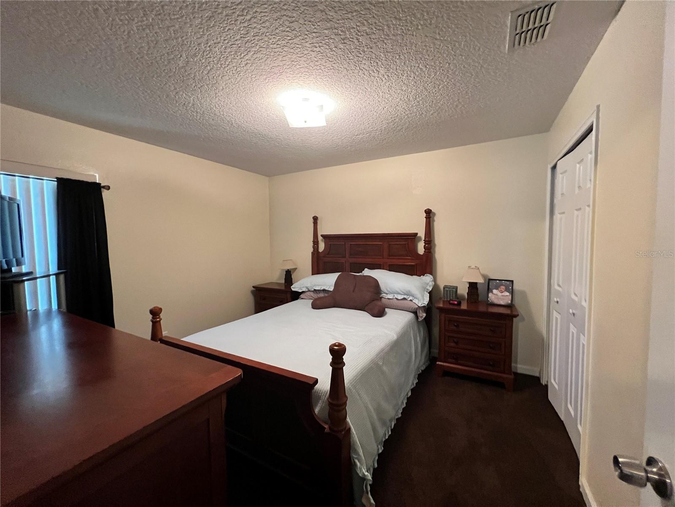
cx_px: 338
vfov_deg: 89.9
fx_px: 253
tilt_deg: -1.6
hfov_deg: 106.2
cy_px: 254
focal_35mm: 13
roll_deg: +0.9
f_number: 1.8
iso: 640
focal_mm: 1.57
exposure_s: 1/60
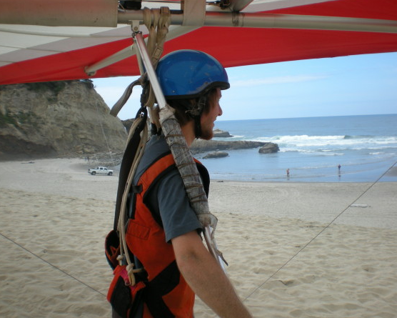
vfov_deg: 37.3
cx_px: 205
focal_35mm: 40
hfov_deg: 45.8
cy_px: 158
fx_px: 470
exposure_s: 1/383
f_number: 4.6
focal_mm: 6.3
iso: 64
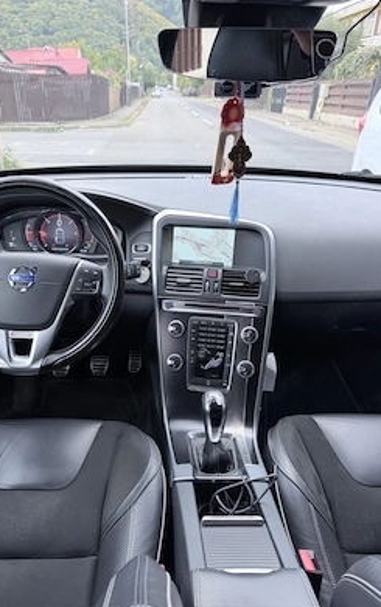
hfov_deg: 47.5
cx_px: 162
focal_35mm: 26
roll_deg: -0.1
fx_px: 431
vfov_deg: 70.4
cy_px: 306
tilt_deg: -26.3
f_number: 1.78
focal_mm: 6.76
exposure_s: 1/125
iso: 80
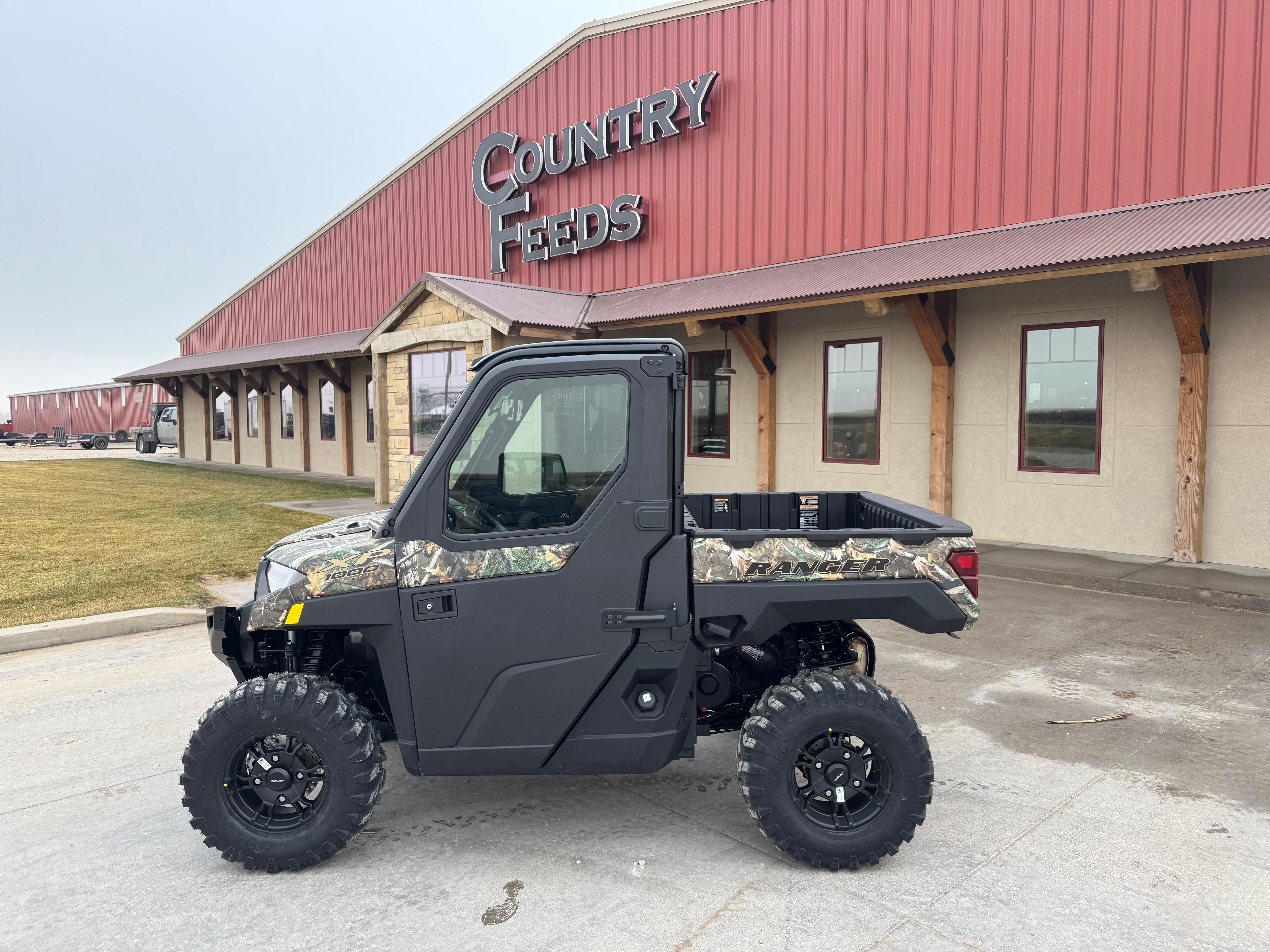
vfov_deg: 56.8
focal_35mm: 24
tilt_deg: -4.4
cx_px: 635
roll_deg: +0.7
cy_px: 476
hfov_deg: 71.6
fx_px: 881
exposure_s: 1/685
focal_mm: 6.76
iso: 80
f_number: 1.78
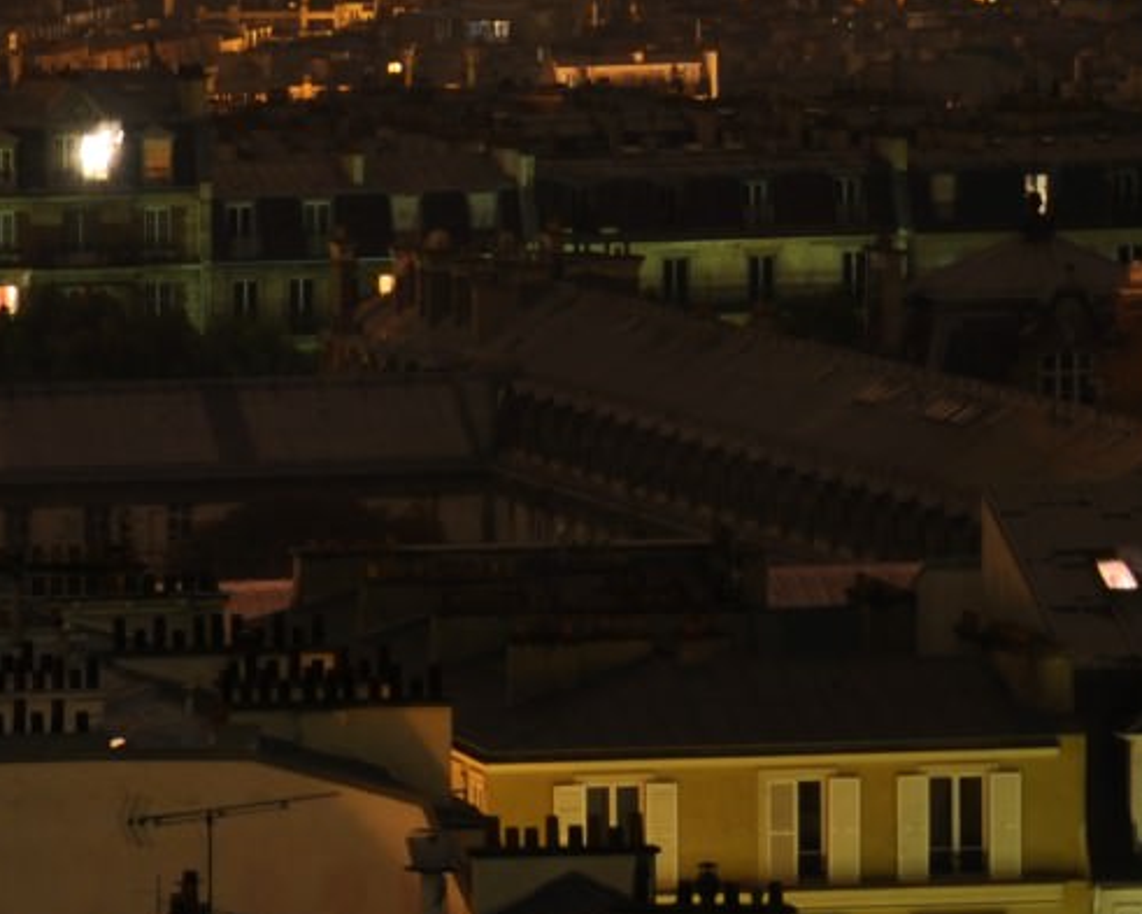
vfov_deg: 4.4
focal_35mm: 355
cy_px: 633
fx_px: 12001
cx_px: -563
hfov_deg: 5.4
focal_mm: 62
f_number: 5
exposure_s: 10
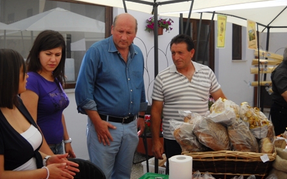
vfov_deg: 29.2
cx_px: 143
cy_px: 74
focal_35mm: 44
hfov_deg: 45.3
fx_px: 344
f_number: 5.5
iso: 64
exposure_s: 1/272
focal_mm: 6.72
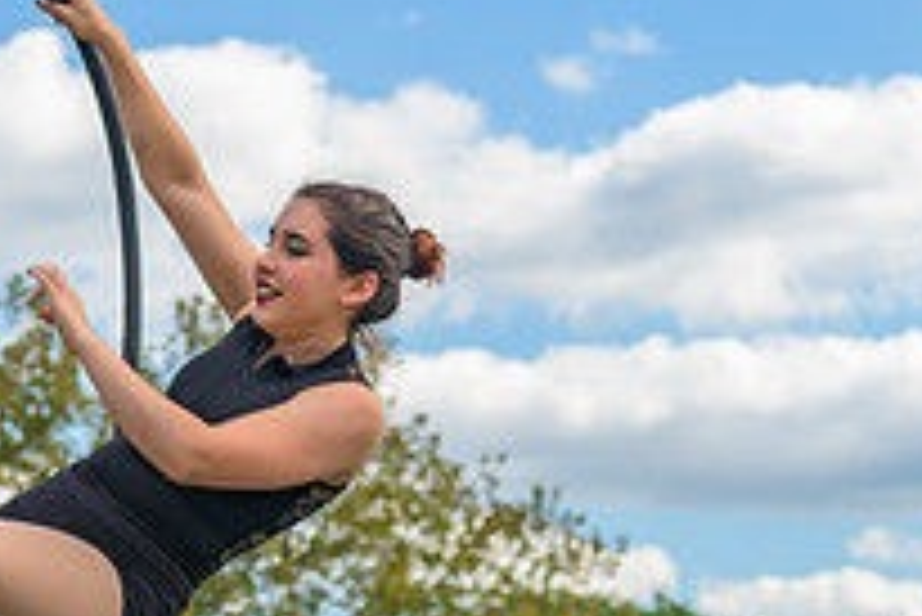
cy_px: 582
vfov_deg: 9.3
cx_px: -157
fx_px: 3767
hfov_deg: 13.6
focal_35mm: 147
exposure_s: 1/200
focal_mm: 52
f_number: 4
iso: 64
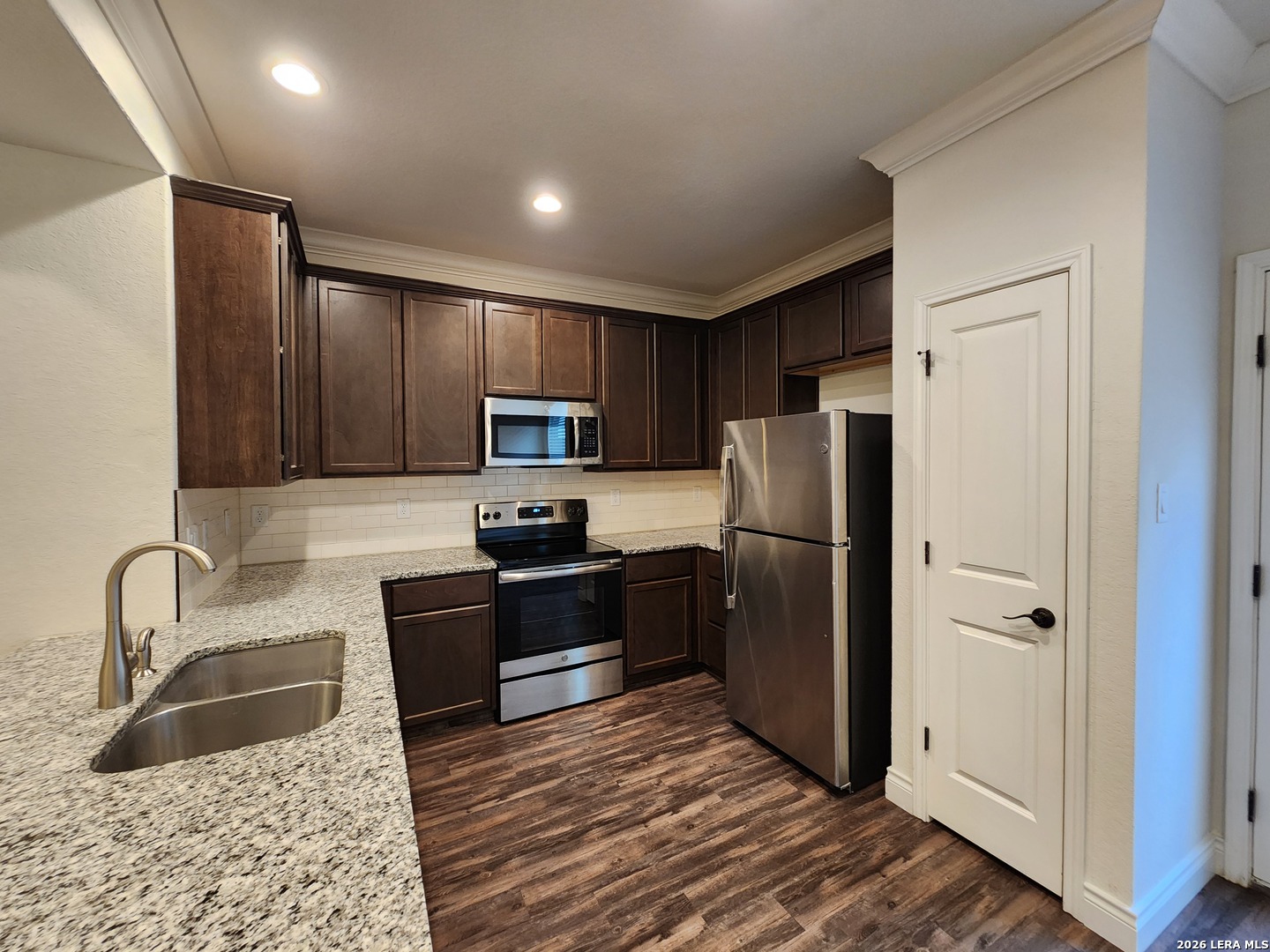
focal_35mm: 13
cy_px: 476
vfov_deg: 89.9
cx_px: 635
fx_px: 477
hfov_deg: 106.2
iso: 320
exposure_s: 1/40
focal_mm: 2.2
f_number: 2.2
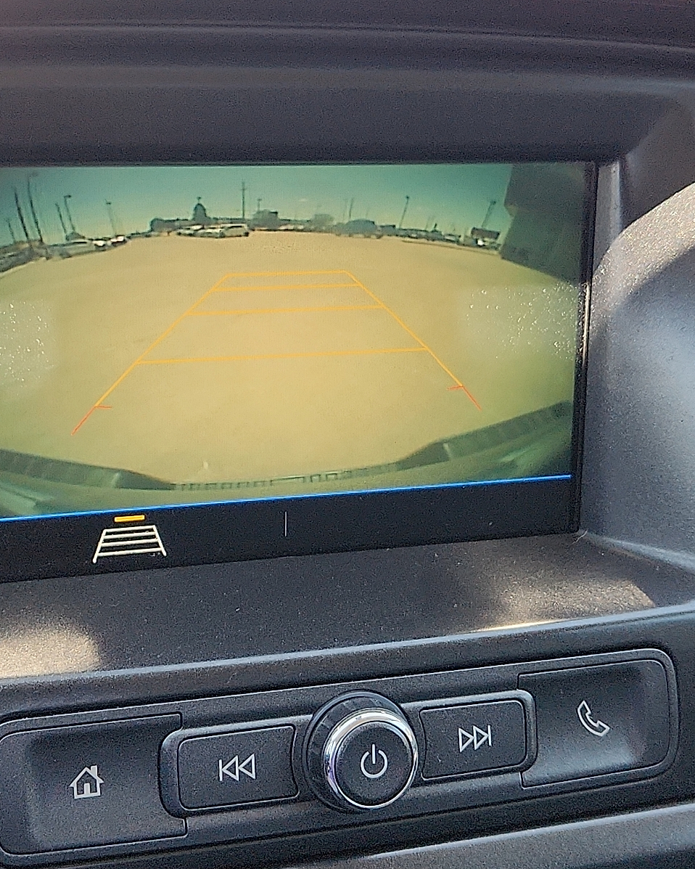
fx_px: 771
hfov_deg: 48.1
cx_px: 261
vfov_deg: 58.8
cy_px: 435
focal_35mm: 30
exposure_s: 1/119
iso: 99
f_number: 1.8
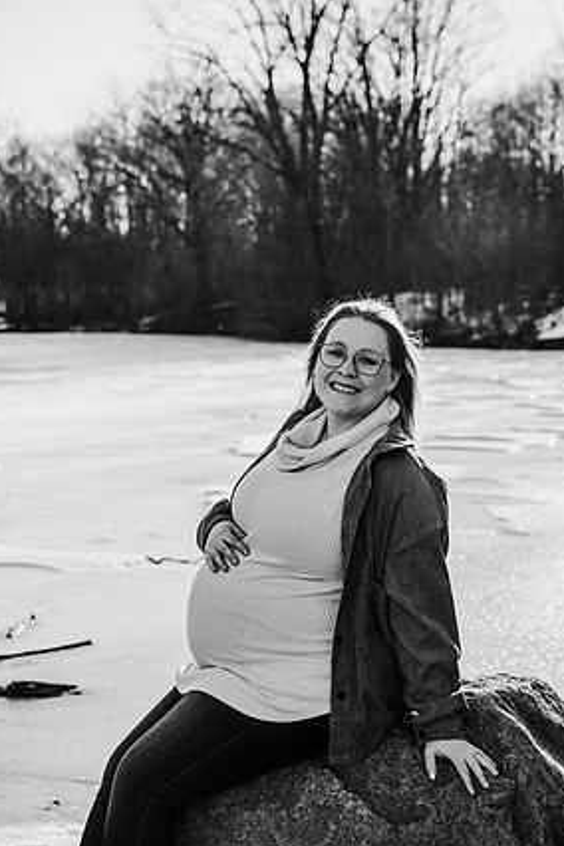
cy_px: 427
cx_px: 288
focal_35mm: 74
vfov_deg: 27.3
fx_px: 1739
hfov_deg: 18.4
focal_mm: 70
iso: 320
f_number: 5.6
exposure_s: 1/500
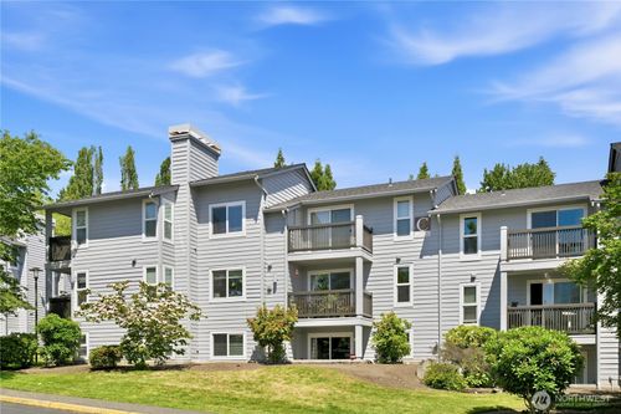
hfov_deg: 58.7
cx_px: 310
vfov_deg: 41.1
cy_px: 207
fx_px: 552
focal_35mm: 32
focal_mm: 32
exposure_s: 1/200
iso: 400
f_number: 9
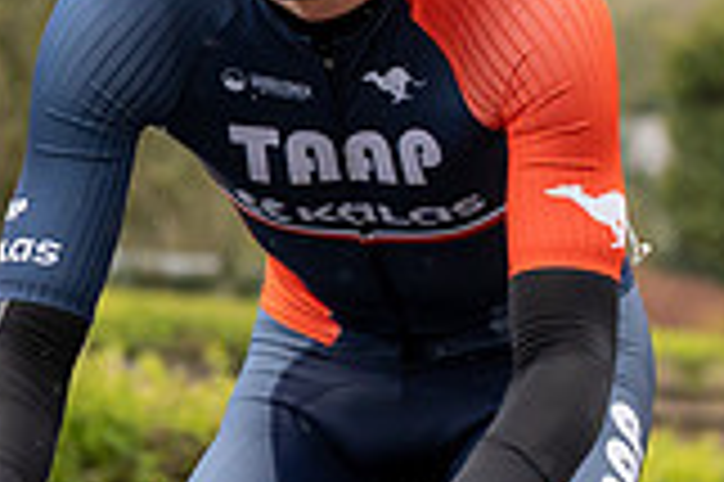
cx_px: 316
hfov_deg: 4.4
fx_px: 9322
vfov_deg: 3.0
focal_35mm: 464
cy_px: -137
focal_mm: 72
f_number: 4
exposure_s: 1/1000
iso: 400
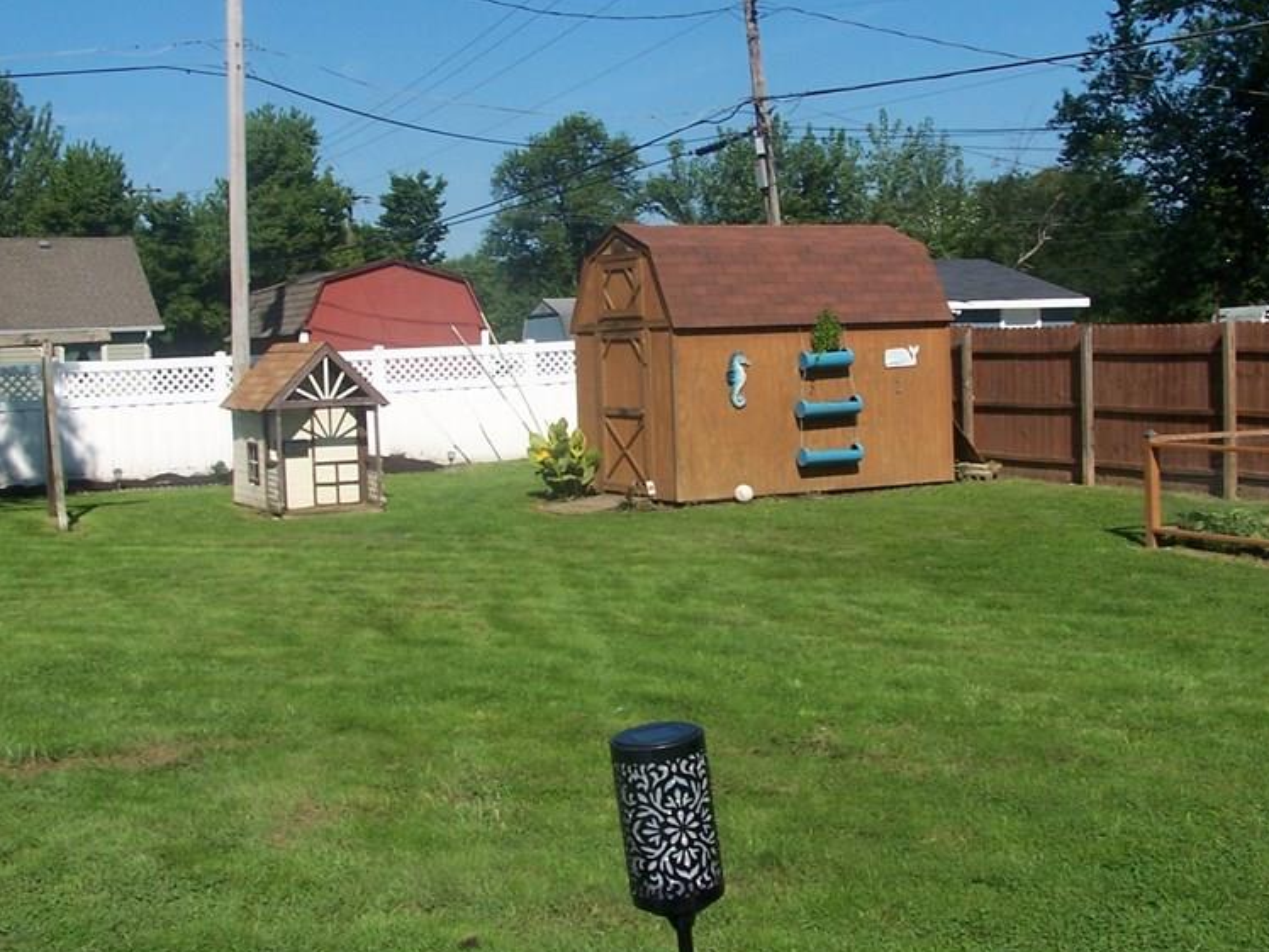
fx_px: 1906
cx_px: 638
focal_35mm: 52
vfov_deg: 28.0
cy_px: 431
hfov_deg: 36.8
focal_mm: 6.3
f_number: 5.6
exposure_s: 1/500
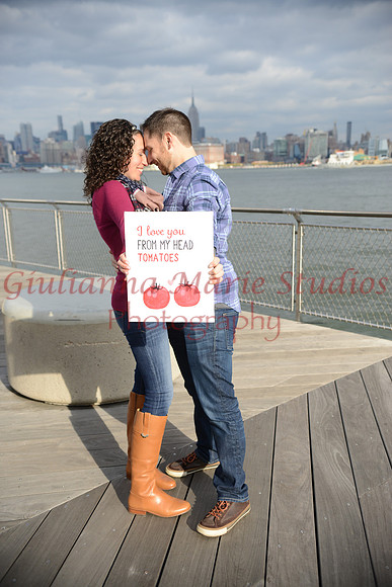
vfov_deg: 54.4
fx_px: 571
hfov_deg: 37.9
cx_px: 196
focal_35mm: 35
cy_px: 294
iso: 250
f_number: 4.5
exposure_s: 1/1000
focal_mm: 35
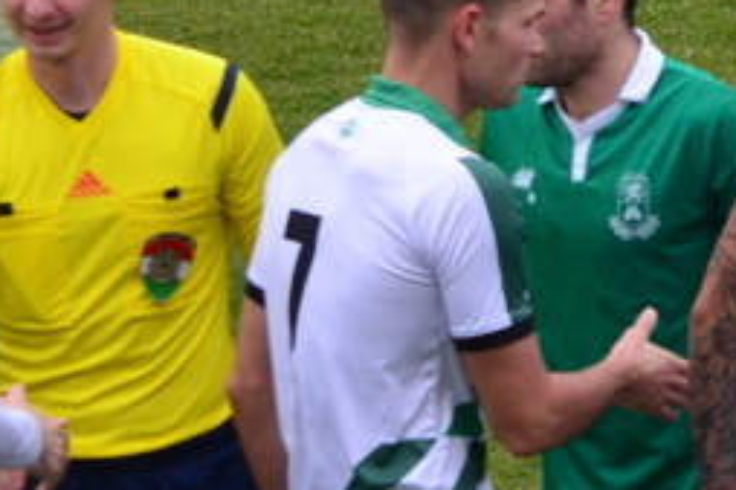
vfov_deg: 2.3
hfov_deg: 3.4
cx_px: 1704
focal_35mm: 601
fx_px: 12286
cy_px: 399
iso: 800
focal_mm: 85
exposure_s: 1/640
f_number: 6.3
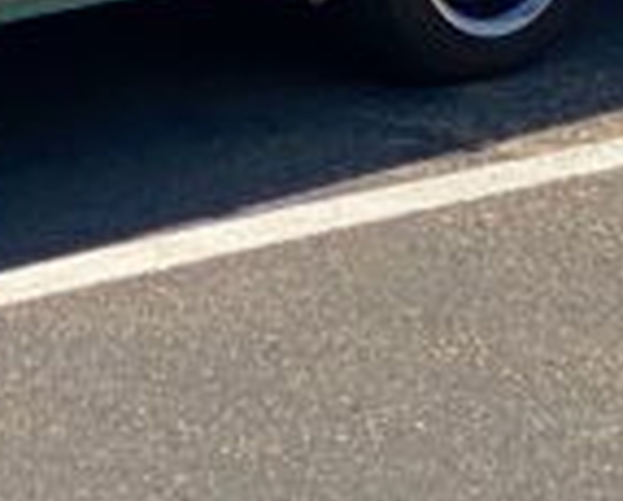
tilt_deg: -4.9
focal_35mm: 363
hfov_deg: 5.2
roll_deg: +0.8
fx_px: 6707
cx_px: -484
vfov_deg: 4.2
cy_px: -889
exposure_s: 1/1712
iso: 20
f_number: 2
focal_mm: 6
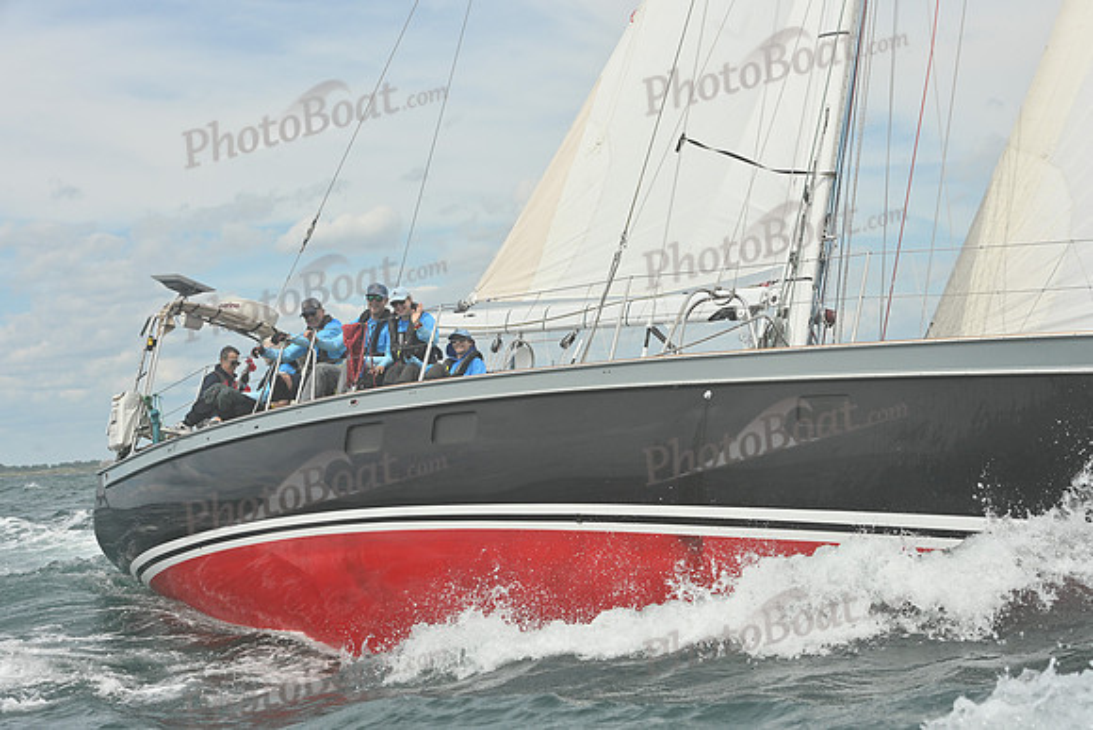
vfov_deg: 19.5
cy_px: 365
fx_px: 2126
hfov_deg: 28.8
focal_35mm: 70
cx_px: 546
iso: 320
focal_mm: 70
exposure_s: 1/1250
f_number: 9
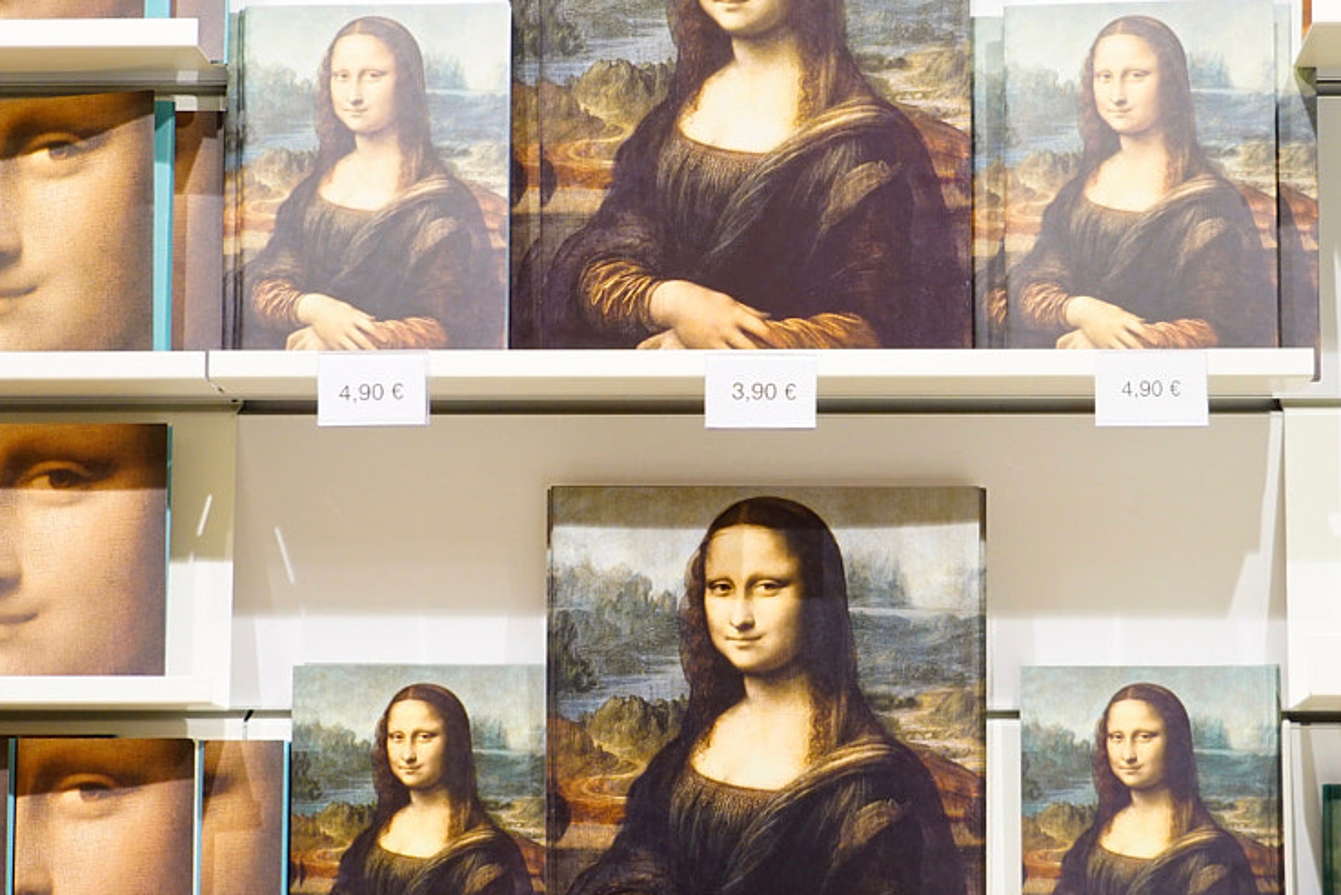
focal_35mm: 89
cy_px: 470
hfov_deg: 22.8
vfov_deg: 15.4
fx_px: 3316
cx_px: 746
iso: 800
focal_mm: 41
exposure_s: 1/40
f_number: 4.5
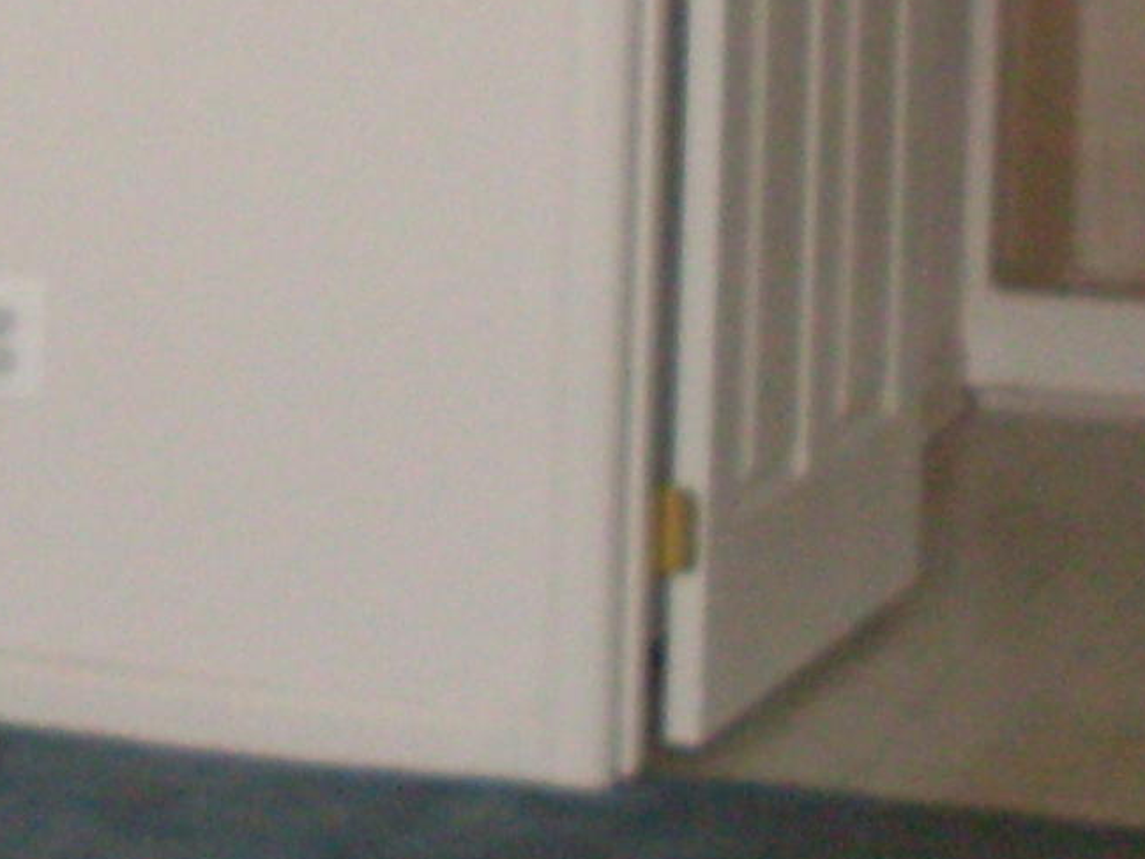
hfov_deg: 10.9
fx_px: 5822
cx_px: -479
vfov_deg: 8.2
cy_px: -647
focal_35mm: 176
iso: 160
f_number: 2.8
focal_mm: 6.3
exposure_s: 1/45
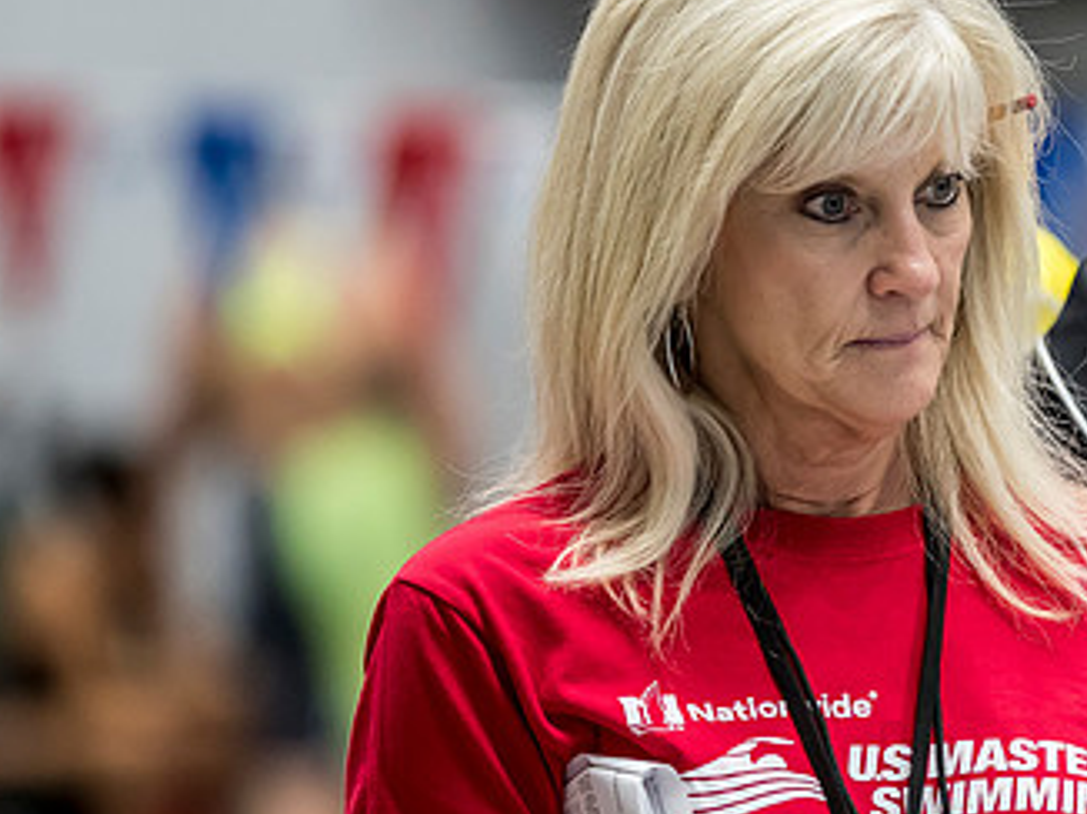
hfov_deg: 2.8
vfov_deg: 2.1
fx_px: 22404
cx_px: 890
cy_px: 432
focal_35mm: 714
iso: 2000
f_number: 2.8
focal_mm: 200
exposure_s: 1/400
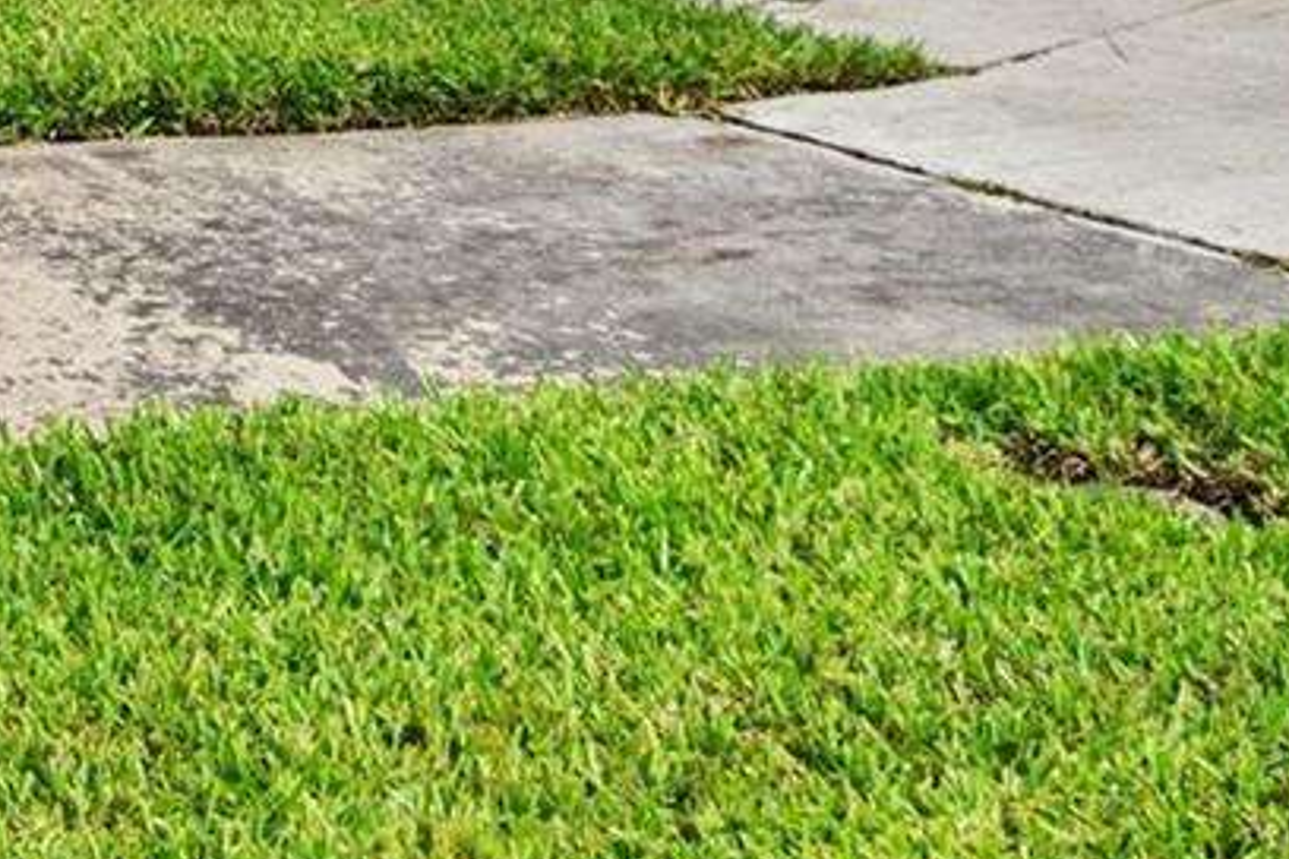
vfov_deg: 12.8
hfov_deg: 17.6
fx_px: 3509
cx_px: -894
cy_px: -644
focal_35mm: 98
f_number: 8
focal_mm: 17
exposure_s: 1/640
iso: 200
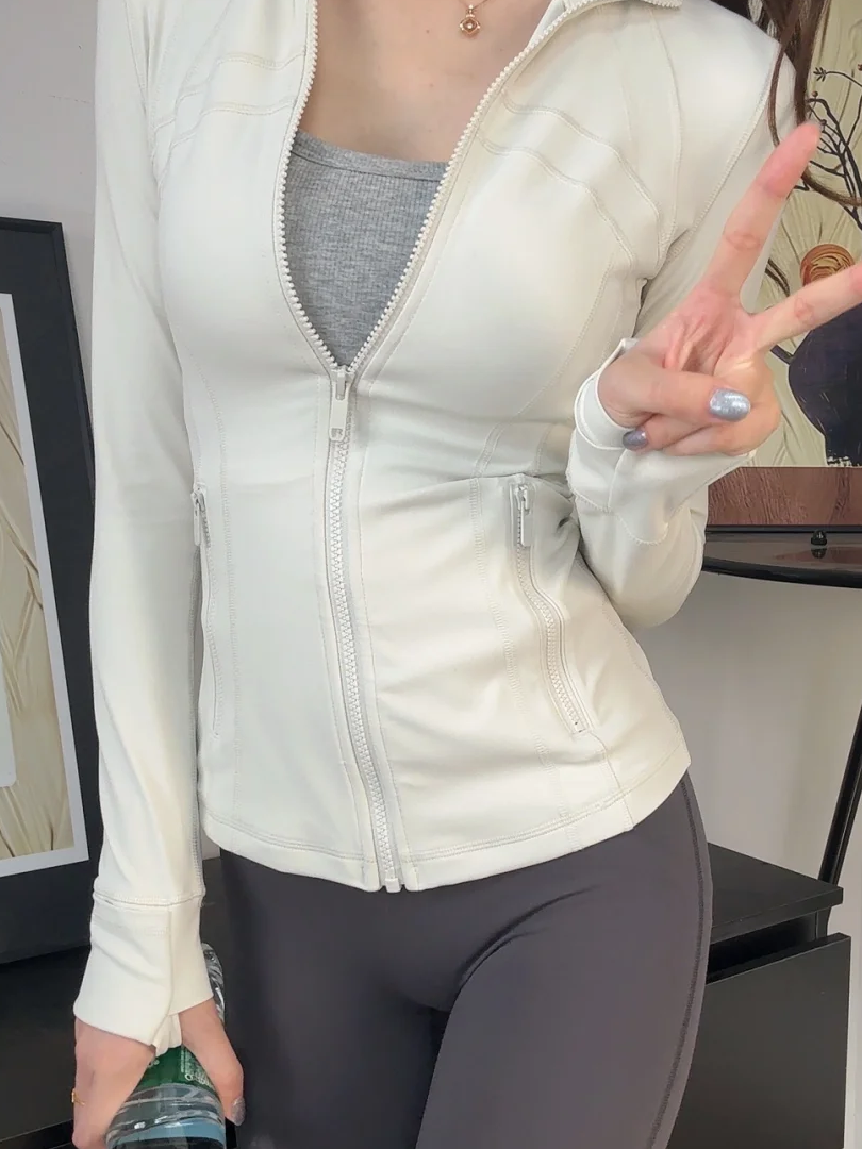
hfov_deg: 36.0
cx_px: 428
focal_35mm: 40
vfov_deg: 46.8
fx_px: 1328
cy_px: 610
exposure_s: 1/100
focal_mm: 2.69
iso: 40
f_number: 1.9
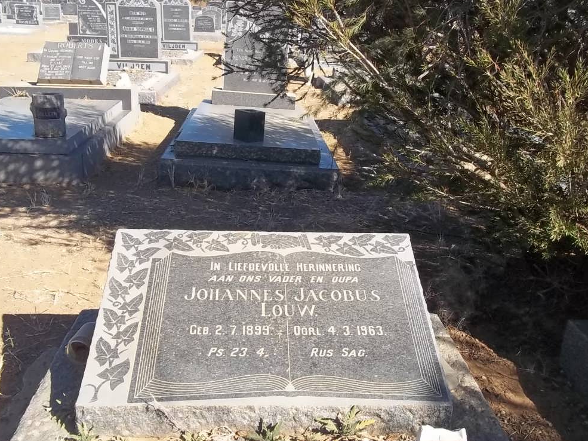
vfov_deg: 36.8
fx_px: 662
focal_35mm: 39
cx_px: 293
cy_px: 231
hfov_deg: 47.9
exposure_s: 1/250
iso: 80
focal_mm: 5.7
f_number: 5.5
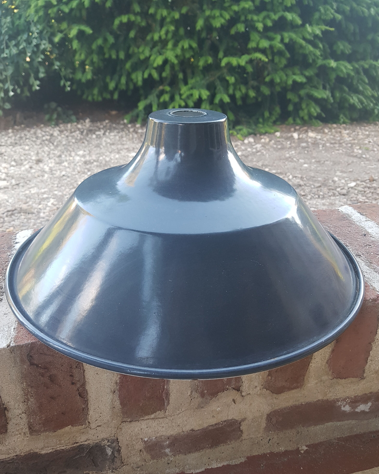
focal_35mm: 28
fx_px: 393
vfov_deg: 62.1
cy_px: 261
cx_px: 184
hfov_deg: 51.5
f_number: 1.7
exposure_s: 1/50
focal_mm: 4.2
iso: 64
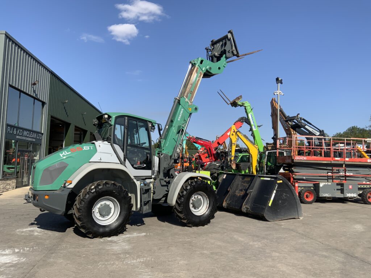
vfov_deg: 48.2
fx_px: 311
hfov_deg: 61.7
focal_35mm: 29
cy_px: 139
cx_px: 186
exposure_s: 1/2058
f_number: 1.8
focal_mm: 3
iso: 16
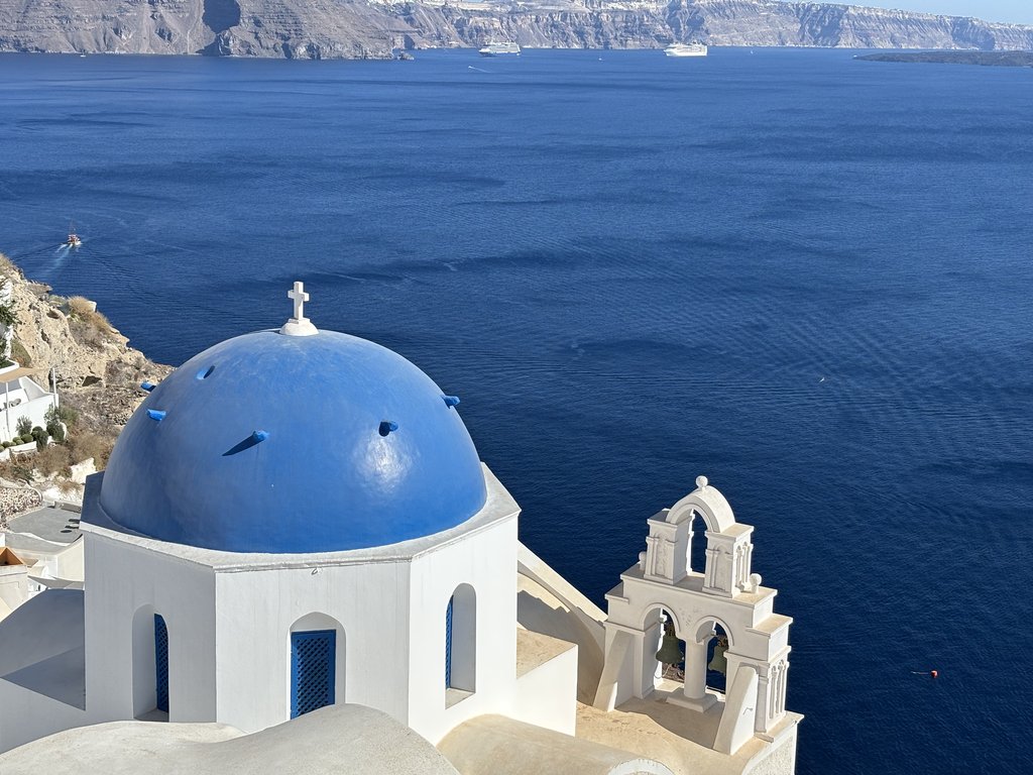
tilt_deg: -13.3
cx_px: 516
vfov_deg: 28.0
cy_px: 388
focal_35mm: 52
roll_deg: -1.4
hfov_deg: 36.8
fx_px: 1552
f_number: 1.6
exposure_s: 1/3788
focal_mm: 5.96
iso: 40
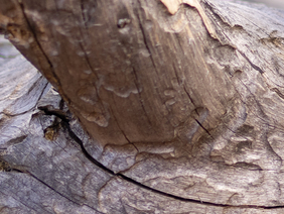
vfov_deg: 6.0
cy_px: -30
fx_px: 2036
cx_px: 599
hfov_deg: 7.6
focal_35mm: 248
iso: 100
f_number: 2
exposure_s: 1/200
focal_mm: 35
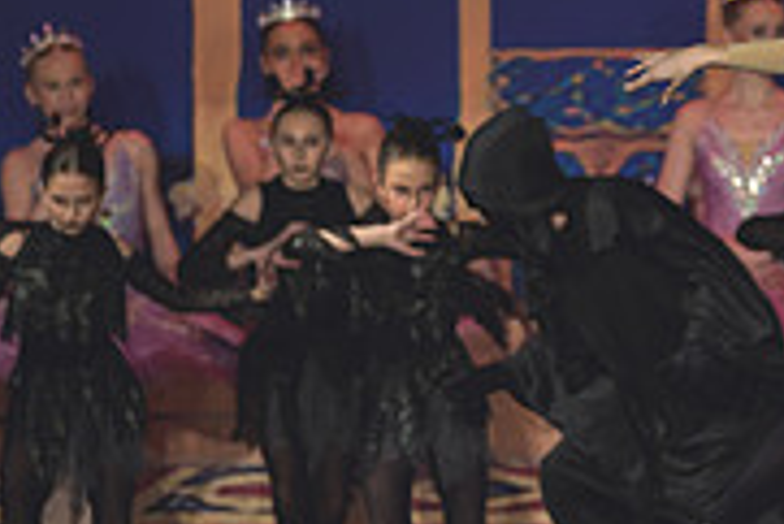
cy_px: 297
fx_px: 13643
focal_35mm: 626
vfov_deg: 2.2
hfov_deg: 3.3
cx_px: 697
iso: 1100
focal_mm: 195
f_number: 2.8
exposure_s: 1/320
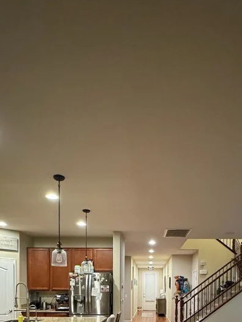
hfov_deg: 51.1
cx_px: 142
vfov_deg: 55.5
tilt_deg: -2.2
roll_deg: -0.2
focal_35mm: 27
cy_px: 297
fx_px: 252
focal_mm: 2.22
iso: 1000
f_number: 2.2
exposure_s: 1/60
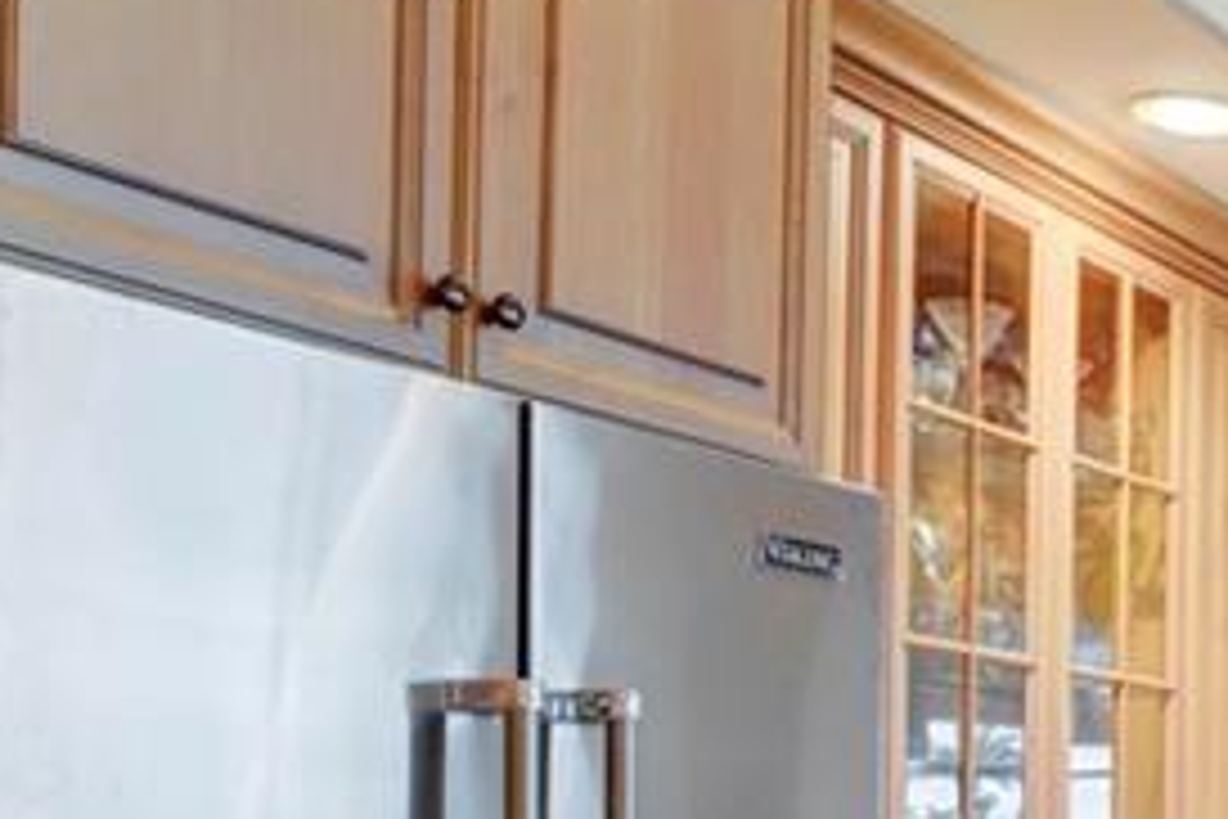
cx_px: 1993
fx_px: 2047
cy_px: 889
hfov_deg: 23.7
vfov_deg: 21.5
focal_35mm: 60
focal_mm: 16
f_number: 8
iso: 400
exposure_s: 1/3.33
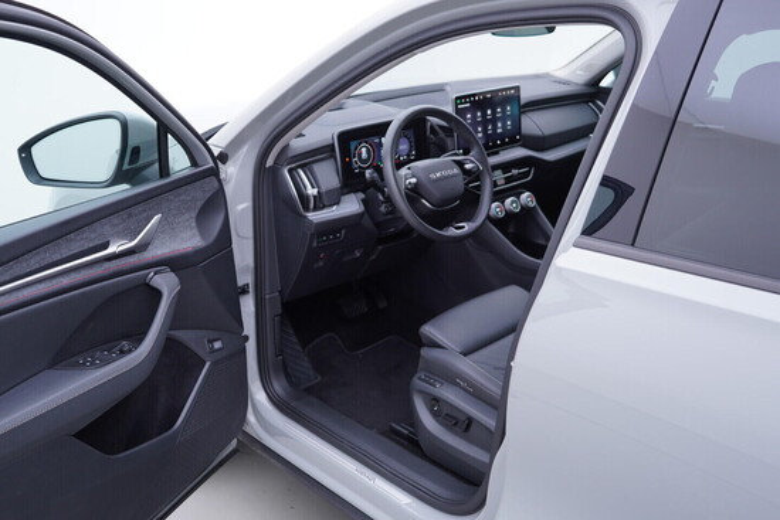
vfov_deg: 36.9
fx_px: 780
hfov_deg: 53.1
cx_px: 390
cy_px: 260
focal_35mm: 36
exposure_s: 1/40
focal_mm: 24
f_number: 3.2
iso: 125
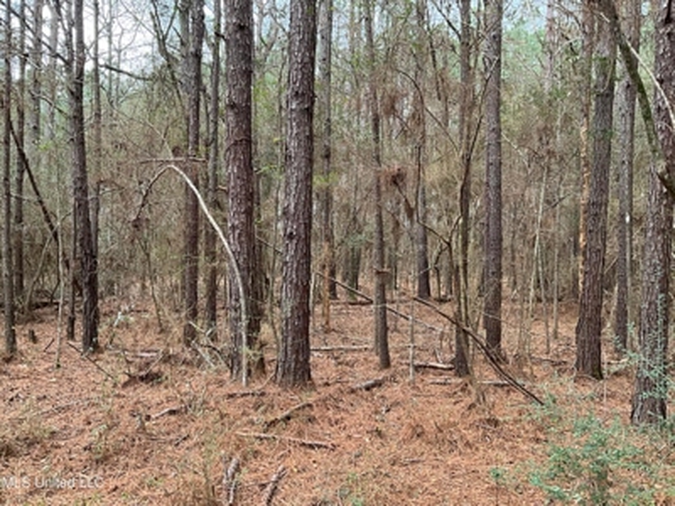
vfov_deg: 48.2
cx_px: 338
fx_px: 565
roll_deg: -2.0
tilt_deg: +0.6
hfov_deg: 61.7
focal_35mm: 29
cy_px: 253
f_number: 1.8
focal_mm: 3
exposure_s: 1/122
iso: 50
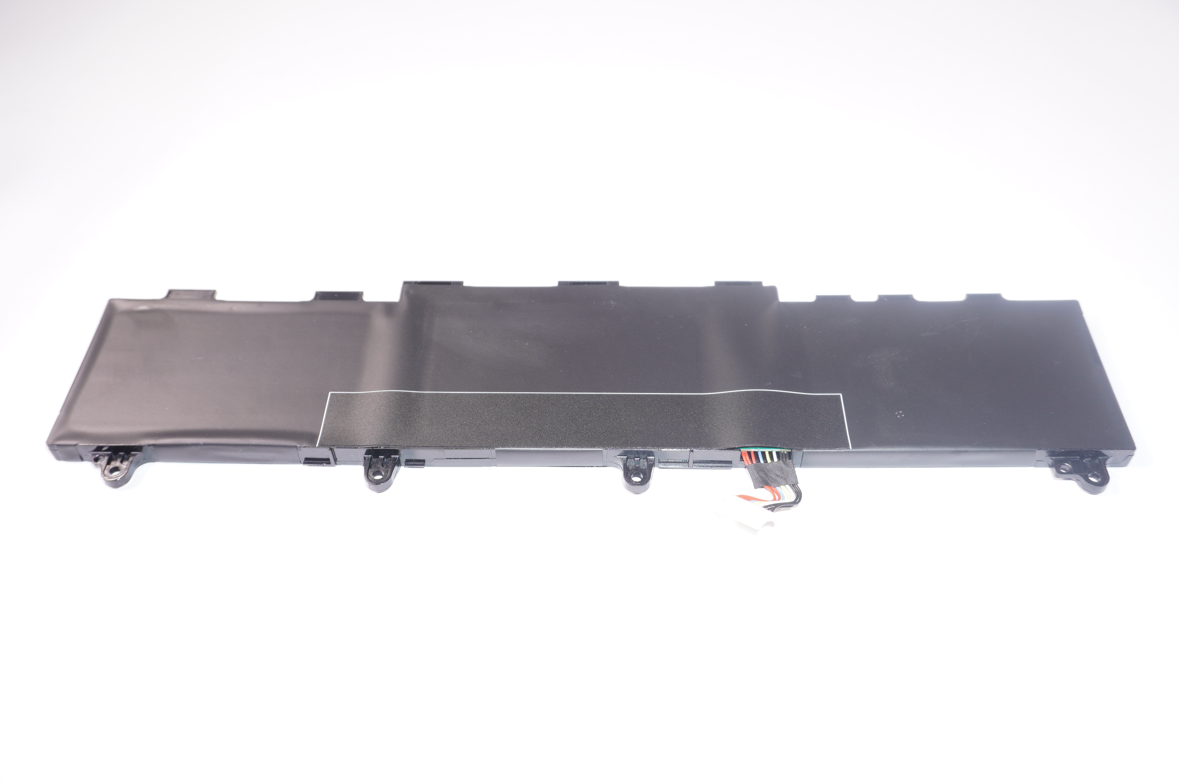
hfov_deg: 57.3
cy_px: 392
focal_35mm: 33
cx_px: 590
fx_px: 1080
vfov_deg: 39.9
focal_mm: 22
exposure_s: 1/60
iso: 100
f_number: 5.6
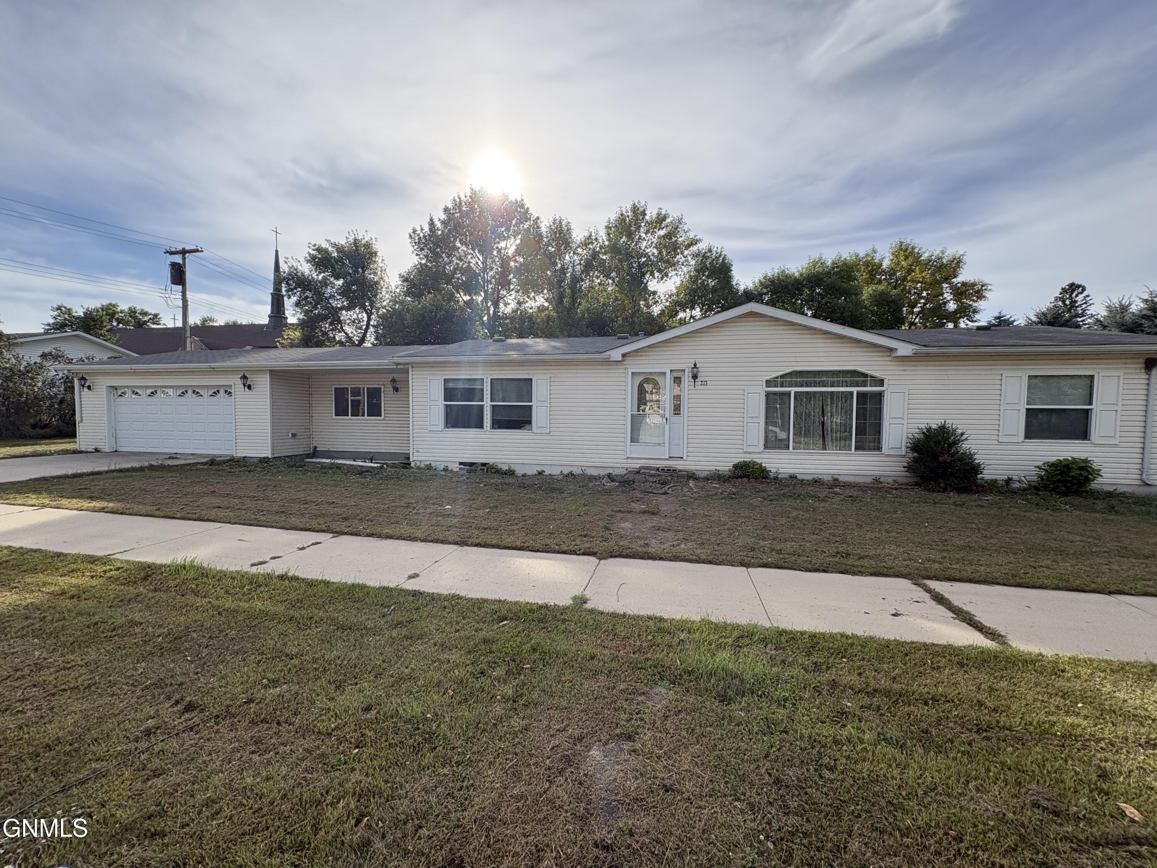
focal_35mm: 14
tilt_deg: -1.7
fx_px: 468
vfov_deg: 85.7
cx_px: 578
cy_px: 434
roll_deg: -0.4
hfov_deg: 102.1
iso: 64
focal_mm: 2.22
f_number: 2.2
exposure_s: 1/1420
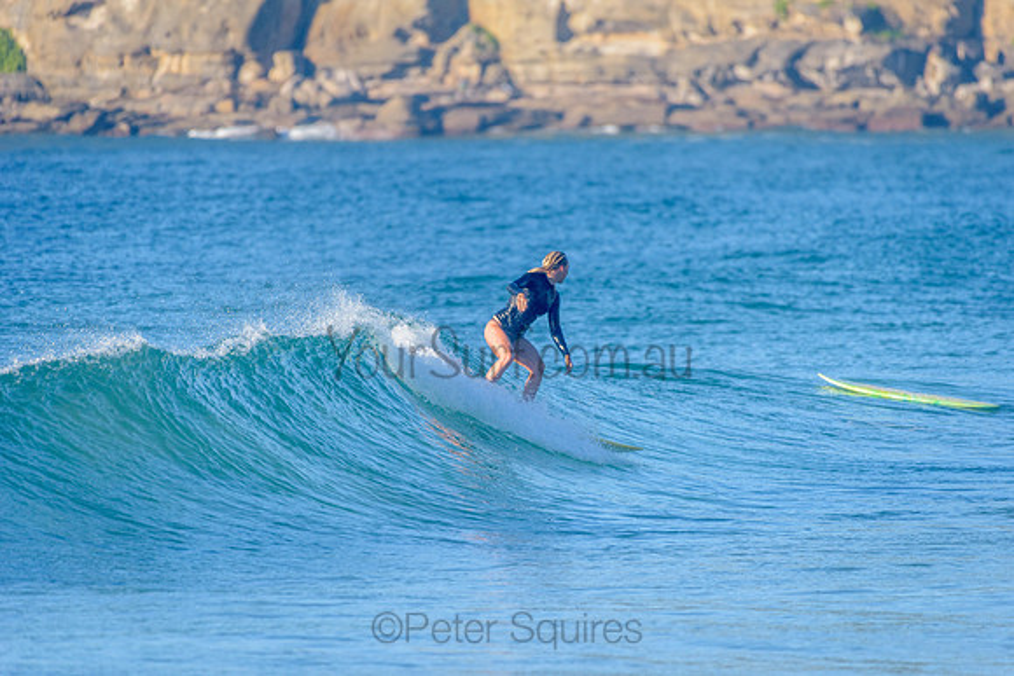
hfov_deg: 4.1
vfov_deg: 2.7
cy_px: 338
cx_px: 507
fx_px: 14094
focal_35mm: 500
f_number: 5.6
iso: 450
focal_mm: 500
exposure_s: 1/2000
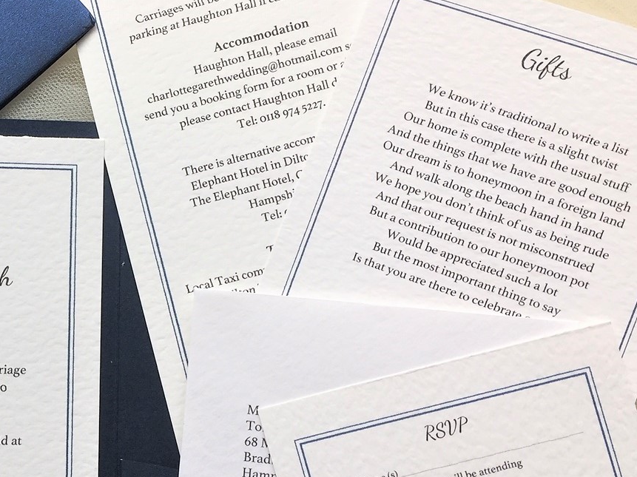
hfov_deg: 33.4
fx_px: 1012
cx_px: 81
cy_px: 270
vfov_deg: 26.5
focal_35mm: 55
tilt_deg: -82.8
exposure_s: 1/403
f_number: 2.2
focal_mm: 4.15
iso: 32
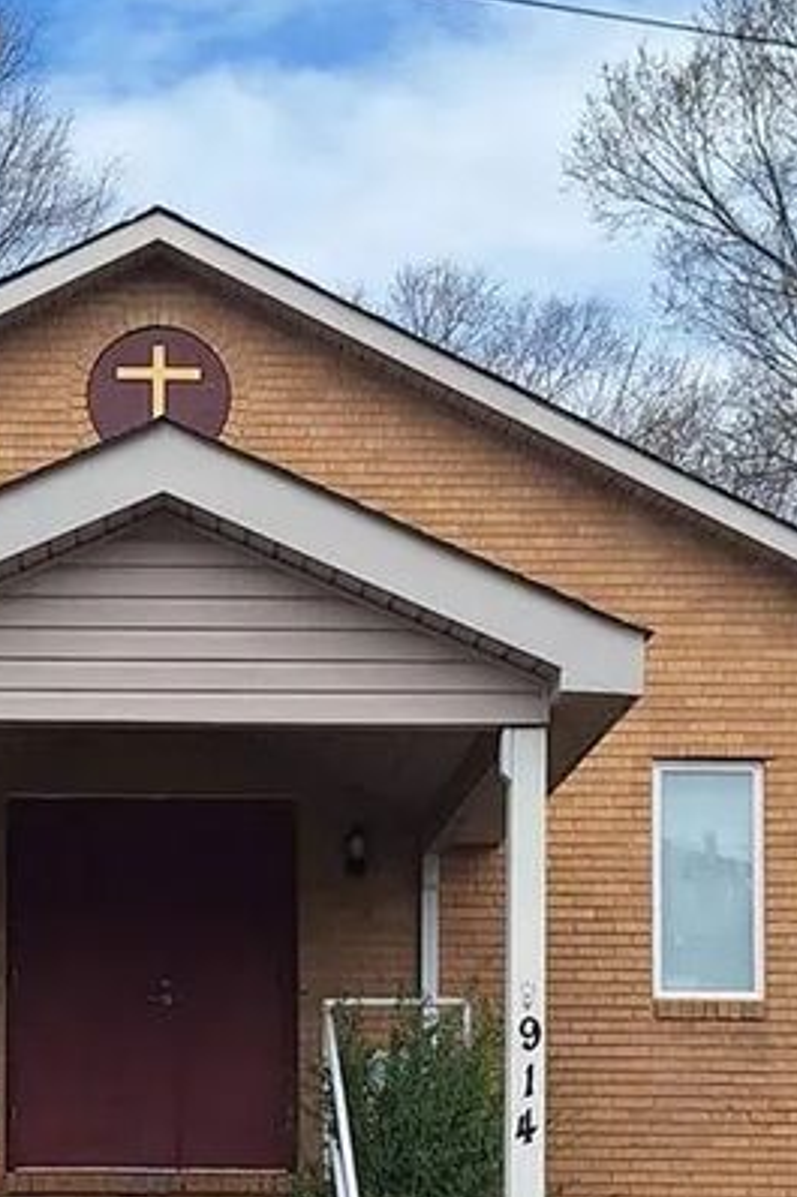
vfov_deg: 24.3
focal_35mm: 82
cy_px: 982
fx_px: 2725
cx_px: 147
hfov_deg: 16.5
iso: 40
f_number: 1.8
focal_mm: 5.54
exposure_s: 1/3067
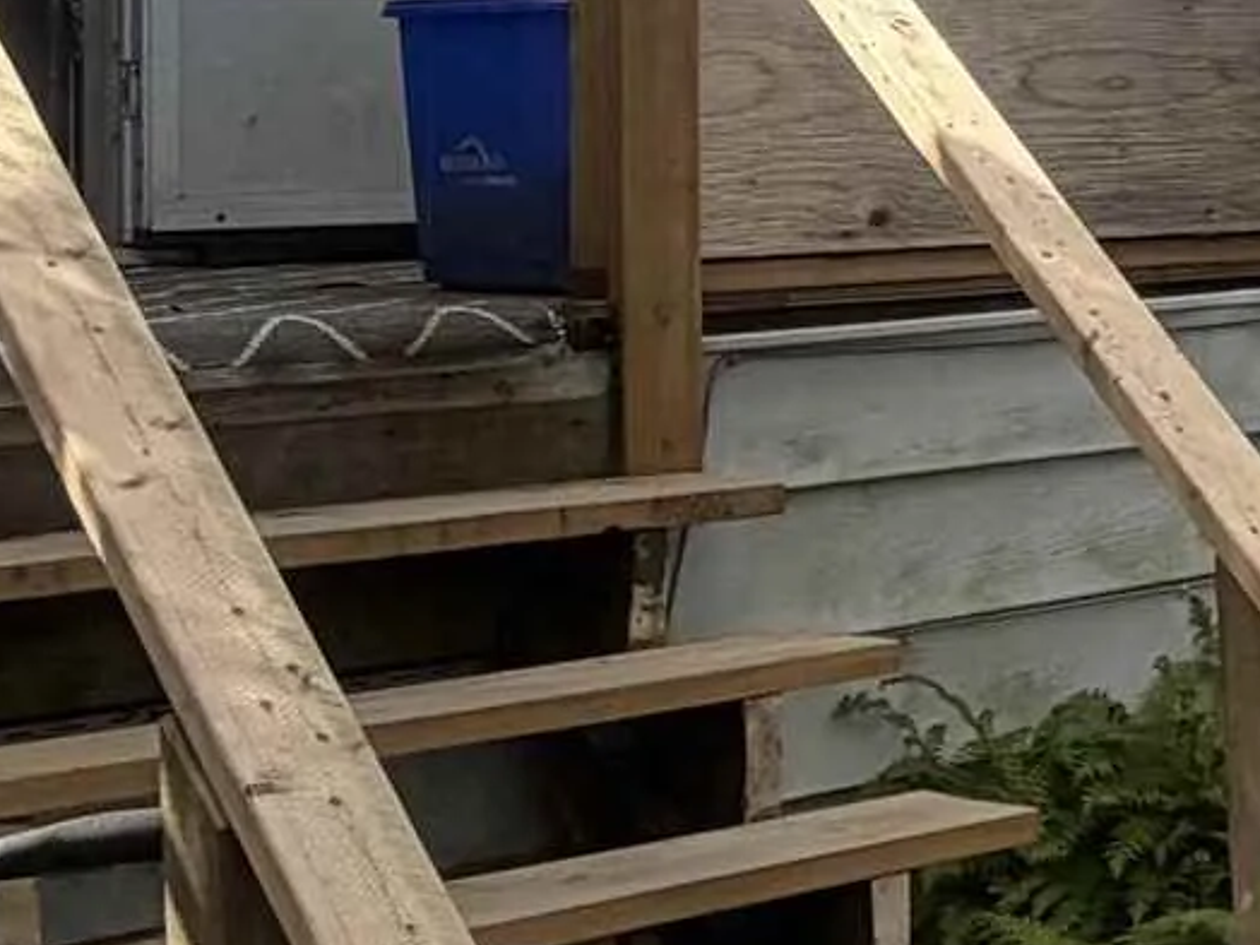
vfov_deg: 17.7
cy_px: 72
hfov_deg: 16.3
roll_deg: +0.4
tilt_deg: +1.3
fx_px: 2985
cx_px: 2722
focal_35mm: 82
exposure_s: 1/770
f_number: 2.2
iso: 40
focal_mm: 2.22
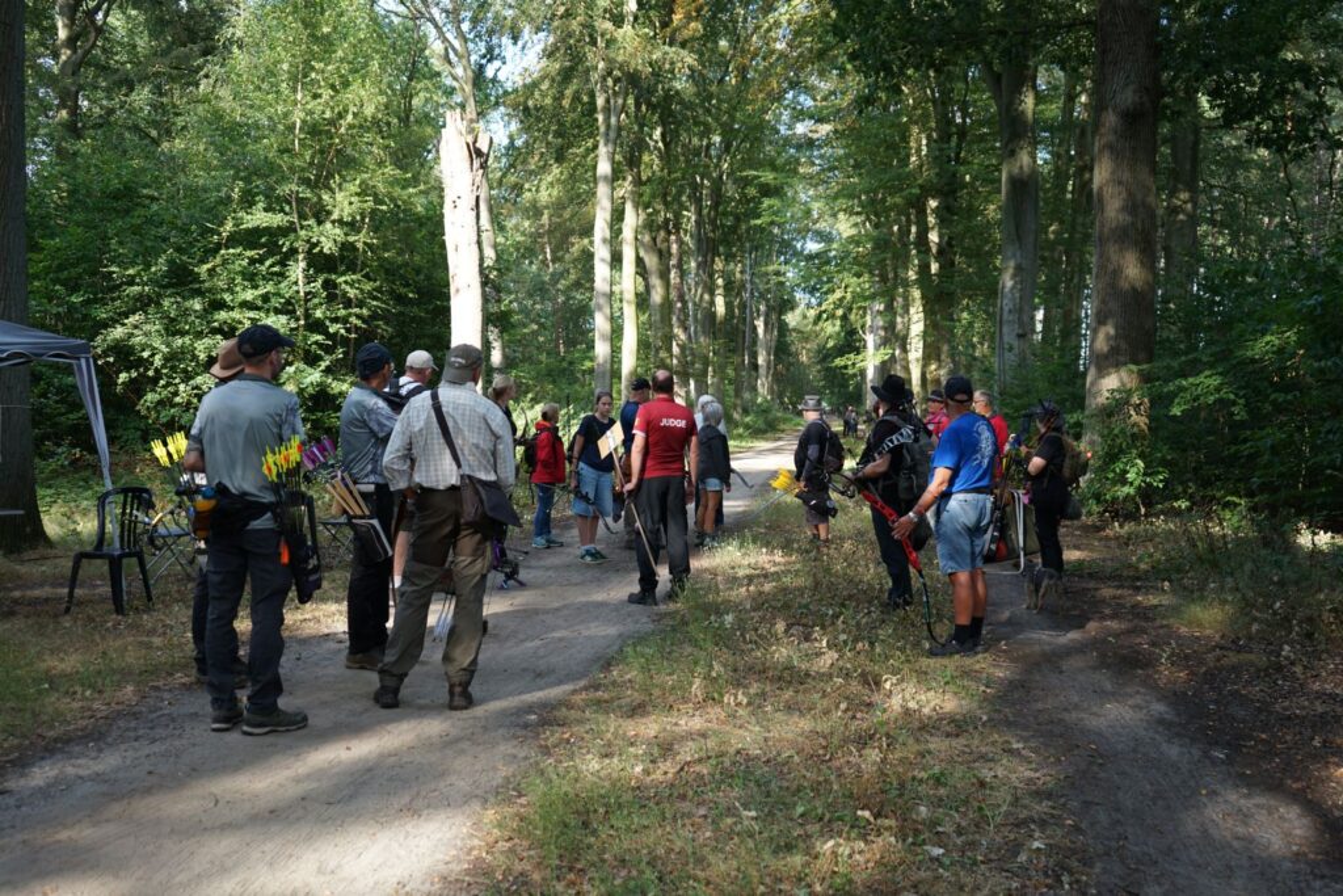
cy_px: 448
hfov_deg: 57.2
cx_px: 672
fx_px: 1231
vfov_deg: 40.0
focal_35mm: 33
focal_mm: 33
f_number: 4
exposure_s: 1/160
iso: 200
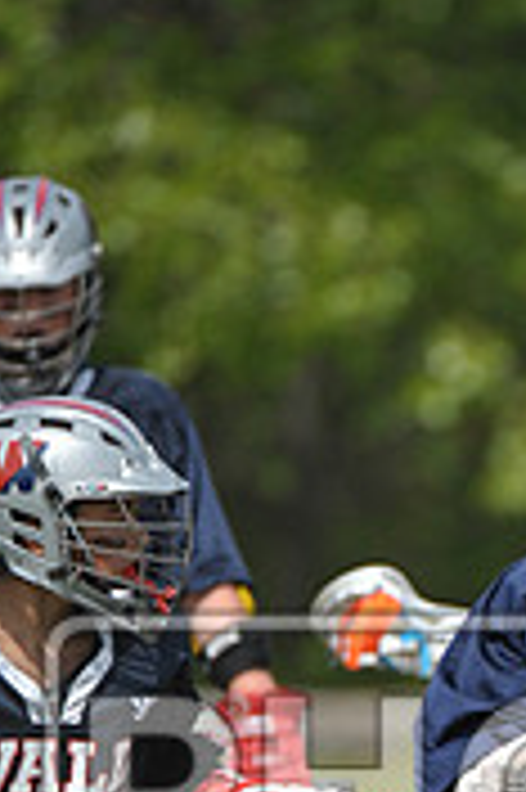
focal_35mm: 1188
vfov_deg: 1.7
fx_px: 26086
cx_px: 724
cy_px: 824
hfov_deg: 1.2
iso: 640
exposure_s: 1/4000
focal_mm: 360
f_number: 4
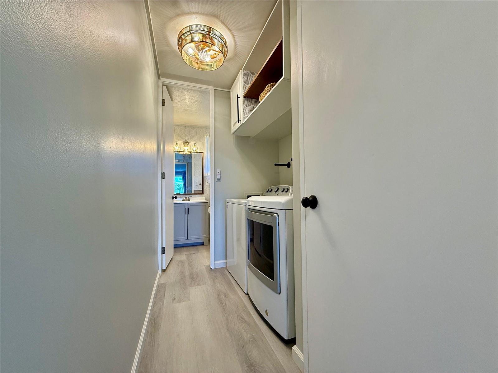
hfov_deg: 102.1
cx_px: 249
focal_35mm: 14
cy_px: 186
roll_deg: +1.1
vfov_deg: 85.7
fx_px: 201
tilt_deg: +1.8
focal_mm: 2.22
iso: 125
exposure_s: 1/120
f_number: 2.2
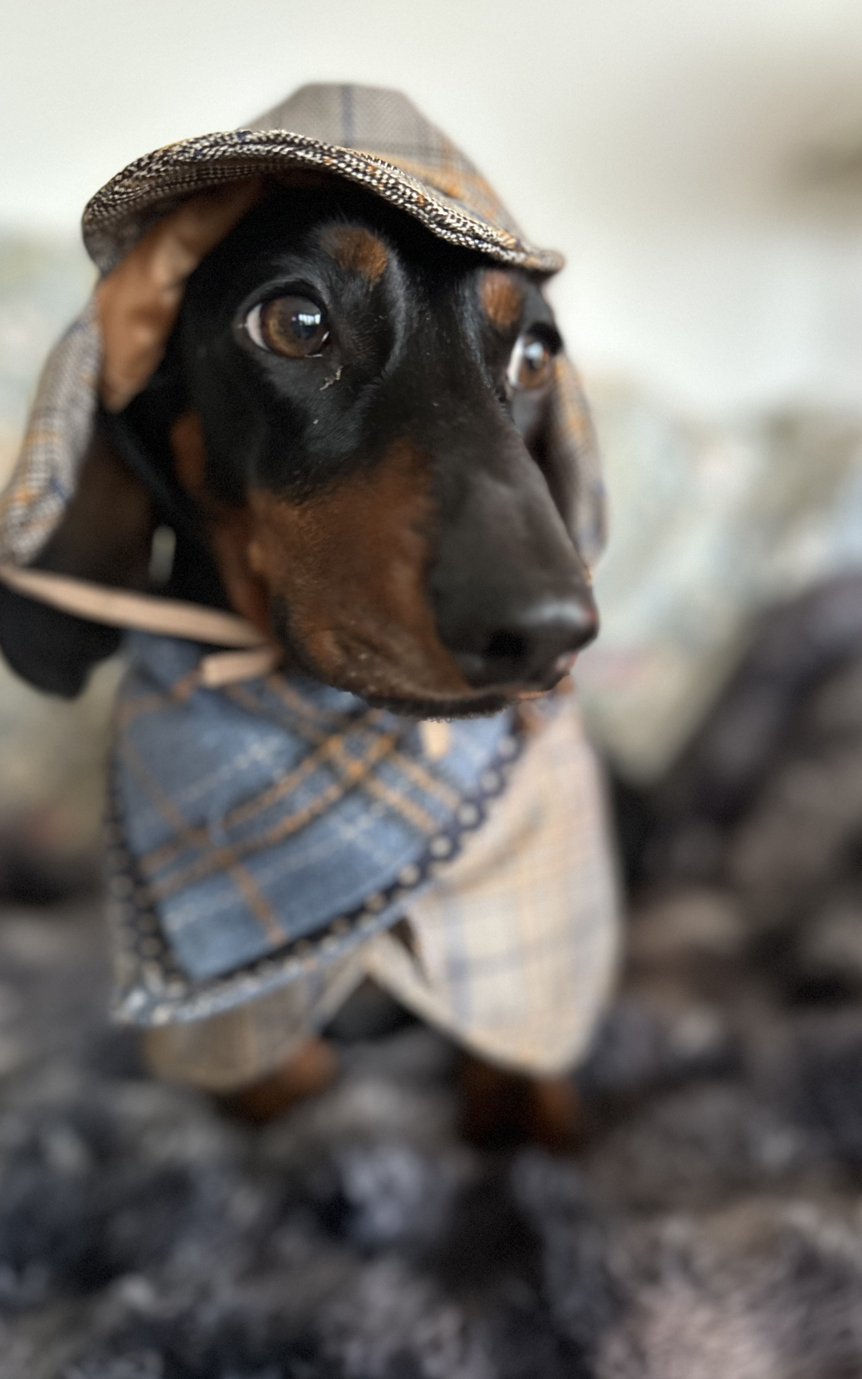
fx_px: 977
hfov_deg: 47.6
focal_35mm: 26
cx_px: 404
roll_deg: -0.1
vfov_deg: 70.4
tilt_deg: -14.9
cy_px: 683
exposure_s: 1/40
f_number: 1.78
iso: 1000
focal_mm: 6.86
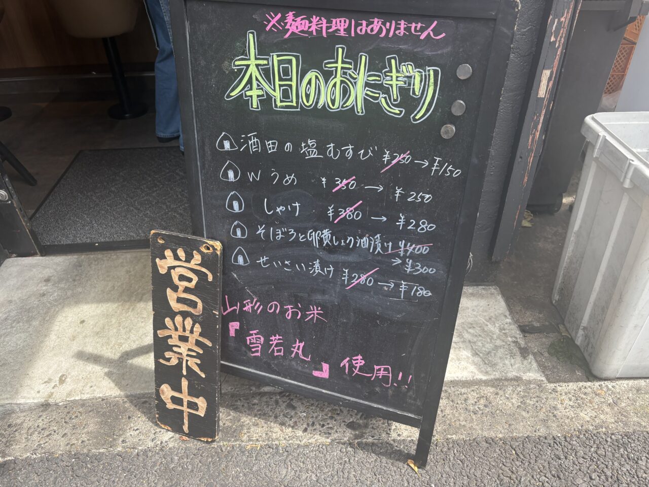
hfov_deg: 67.3
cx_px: 324
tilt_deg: -36.0
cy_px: 244
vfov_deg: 53.1
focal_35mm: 26
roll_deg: +1.5
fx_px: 487
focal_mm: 5.96
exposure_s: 1/453
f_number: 1.6
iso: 50
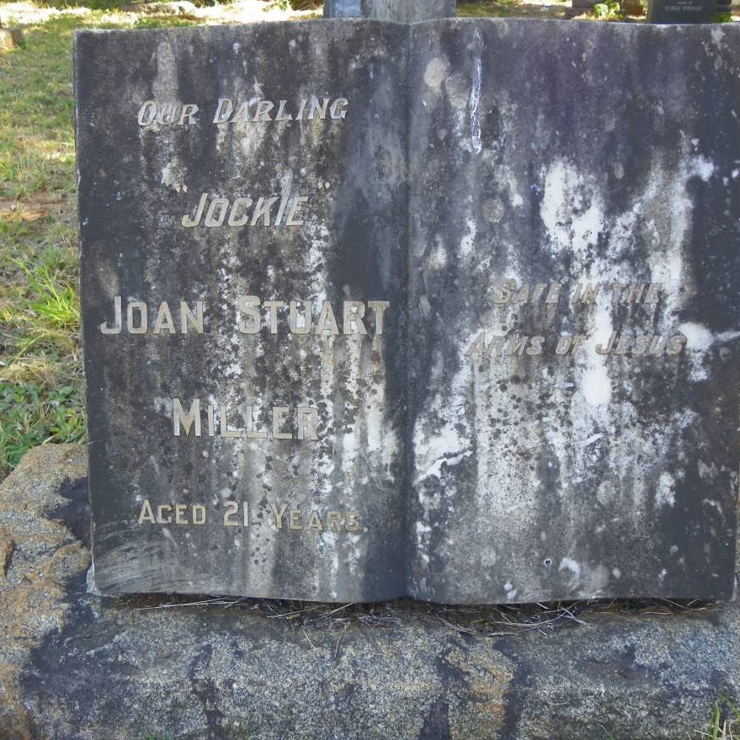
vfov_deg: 47.2
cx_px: 373
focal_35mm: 35
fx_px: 847
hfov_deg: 47.2
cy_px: 366
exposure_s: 1/30
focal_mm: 5.2
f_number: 2.8
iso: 64
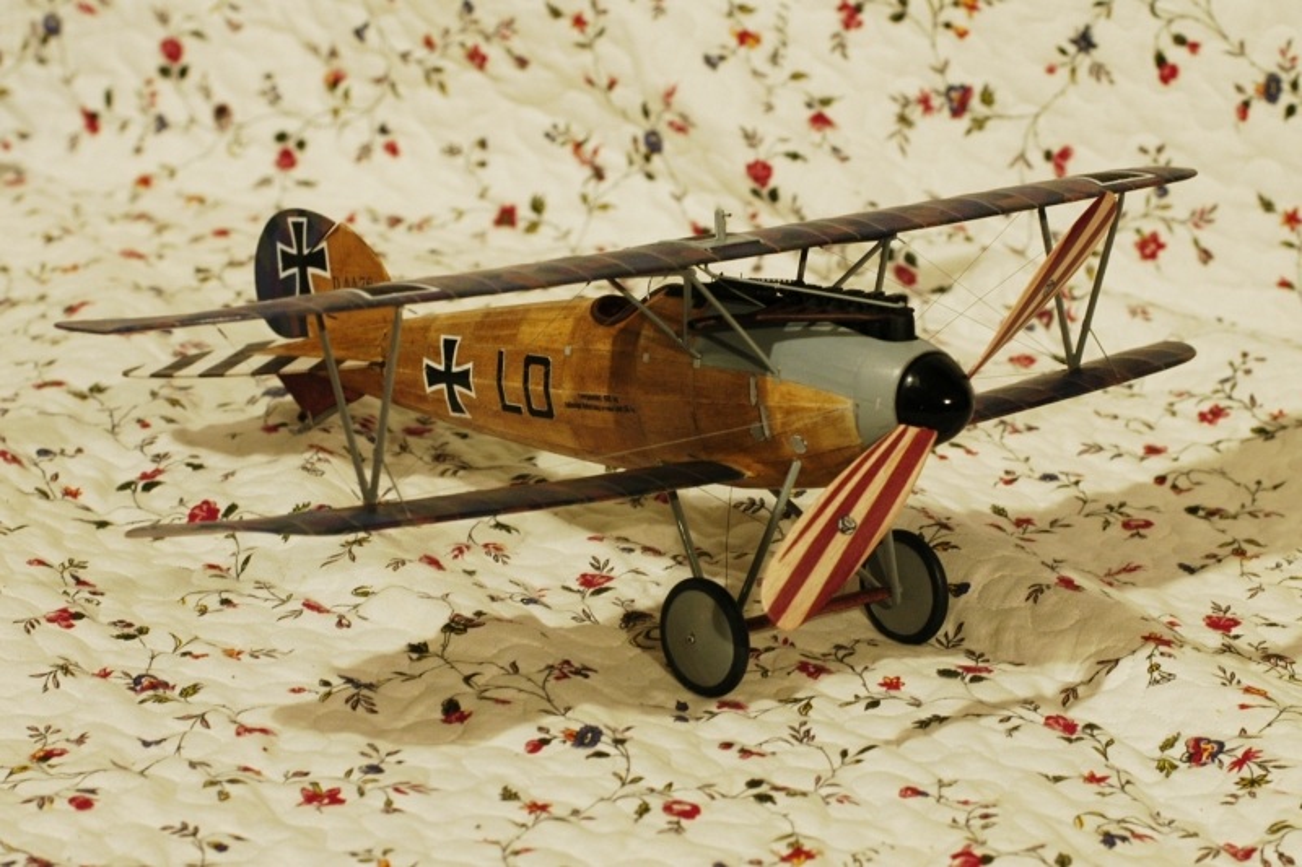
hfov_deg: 27.0
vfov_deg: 18.2
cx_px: 651
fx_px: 2712
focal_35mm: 75
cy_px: 434
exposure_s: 1/2
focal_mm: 50
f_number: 5.6
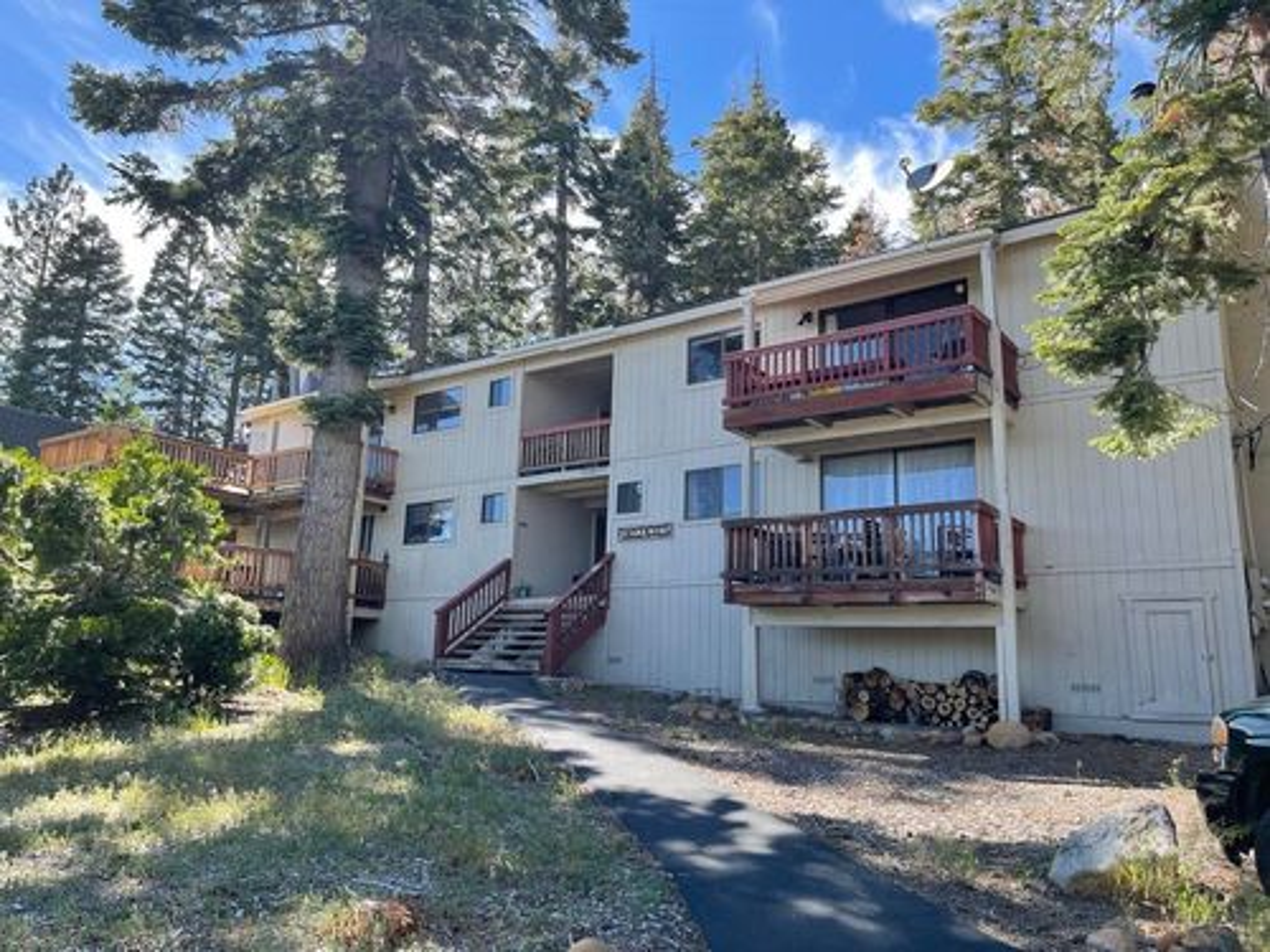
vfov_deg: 53.1
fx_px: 954
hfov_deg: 67.3
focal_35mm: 26
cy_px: 476
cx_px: 635
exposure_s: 1/656
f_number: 1.6
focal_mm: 5.1
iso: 32
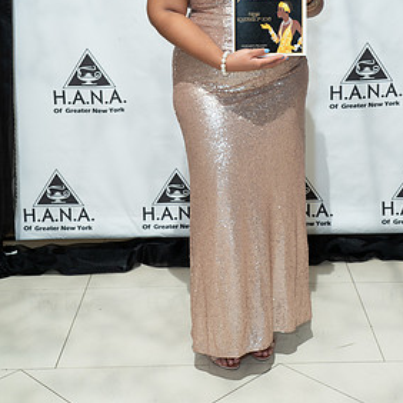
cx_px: 213
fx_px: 751
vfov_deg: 29.4
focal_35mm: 57
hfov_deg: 30.0
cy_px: 84
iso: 250
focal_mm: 42
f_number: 5
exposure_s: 1/160
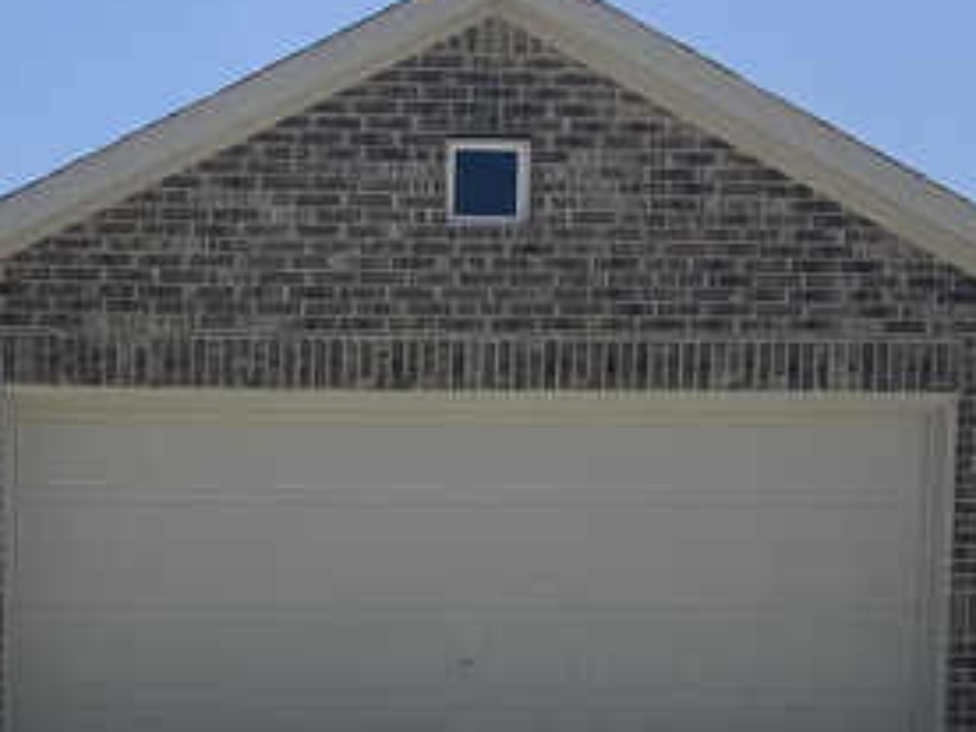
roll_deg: -0.5
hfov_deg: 32.1
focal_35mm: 58
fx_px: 1635
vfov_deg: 24.0
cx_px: 154
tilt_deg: -5.4
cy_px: 746
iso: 80
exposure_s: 1/10417
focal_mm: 6.76
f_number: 1.78
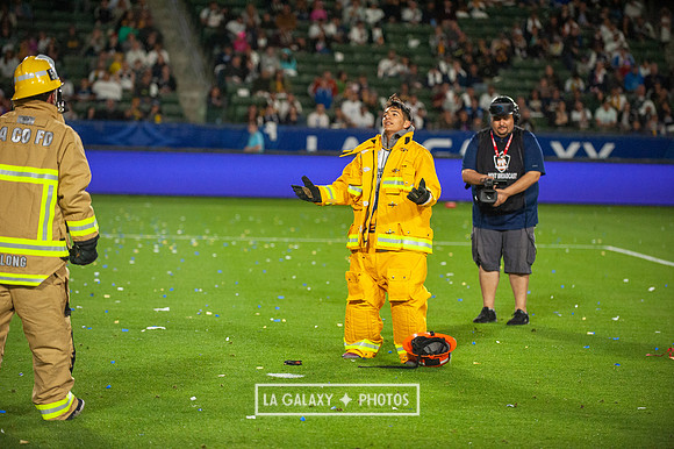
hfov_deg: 14.7
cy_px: 224
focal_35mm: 140
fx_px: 2620
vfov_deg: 9.8
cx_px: 337
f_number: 2.8
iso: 3200
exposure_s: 1/2500
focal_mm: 140
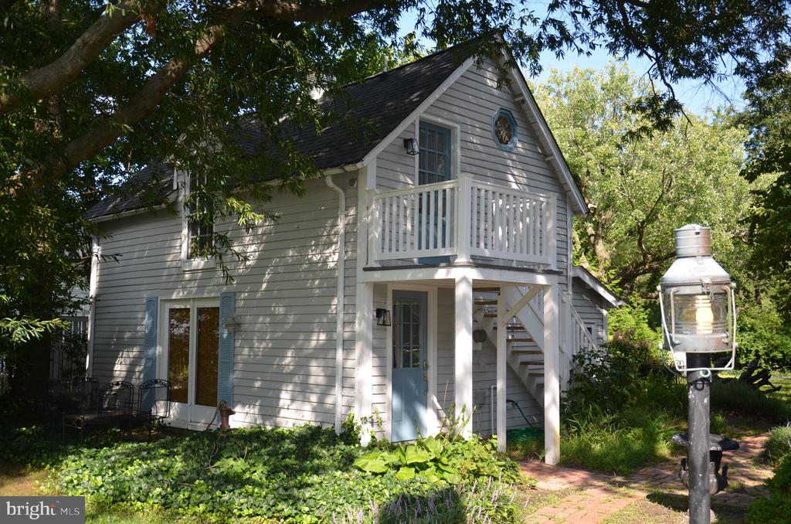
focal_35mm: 36
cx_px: 396
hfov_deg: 53.2
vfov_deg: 36.7
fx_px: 789
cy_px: 262
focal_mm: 24
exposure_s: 1/250
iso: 100
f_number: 4
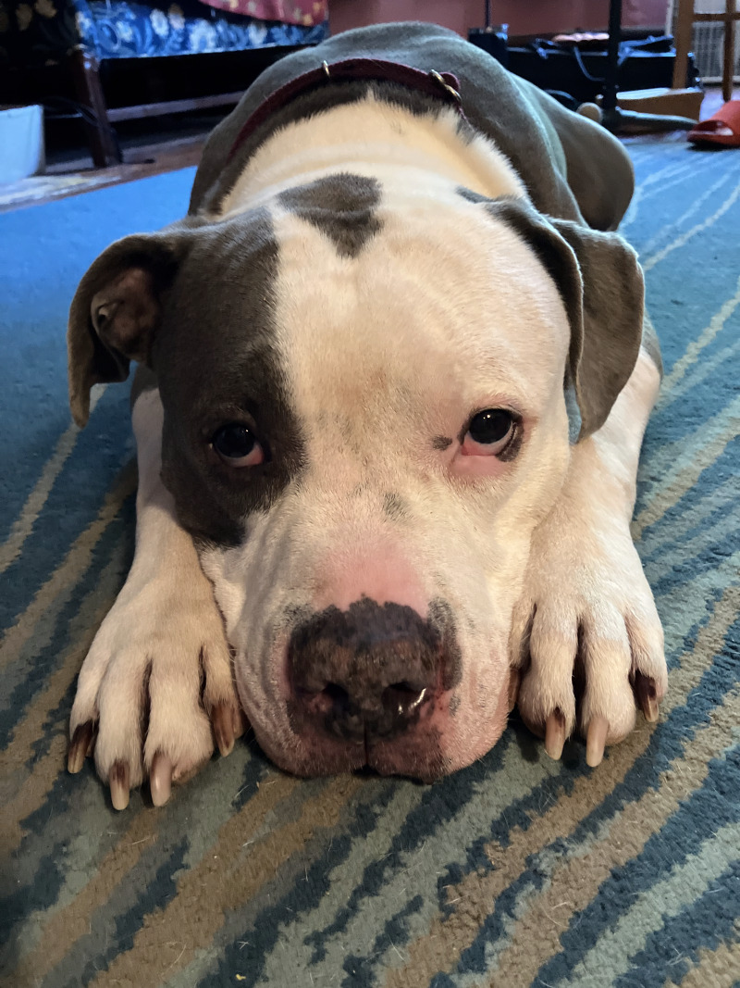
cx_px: 370
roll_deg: +1.2
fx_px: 798
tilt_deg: -28.5
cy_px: 494
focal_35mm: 28
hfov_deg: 49.7
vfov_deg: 63.4
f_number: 1.8
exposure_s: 1/30
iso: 640
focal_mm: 3.99
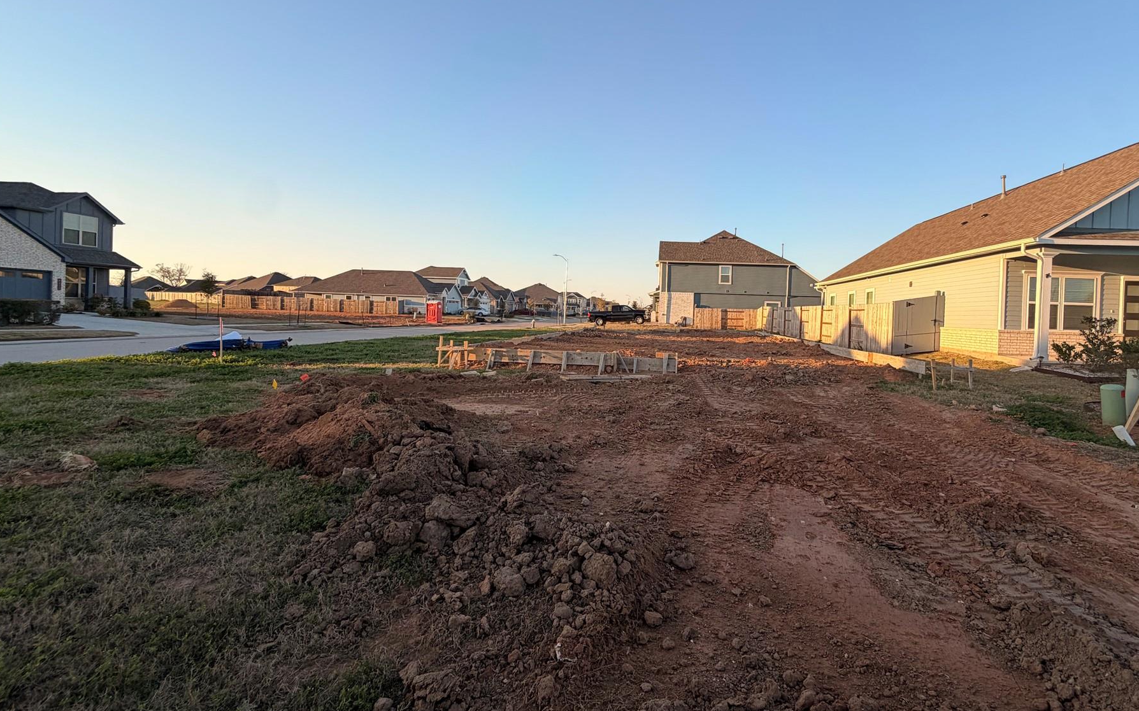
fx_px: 528
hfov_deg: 93.8
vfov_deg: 67.8
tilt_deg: -1.5
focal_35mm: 17
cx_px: 644
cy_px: 318
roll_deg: -2.8
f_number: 2.2
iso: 40
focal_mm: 2.22
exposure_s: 1/531
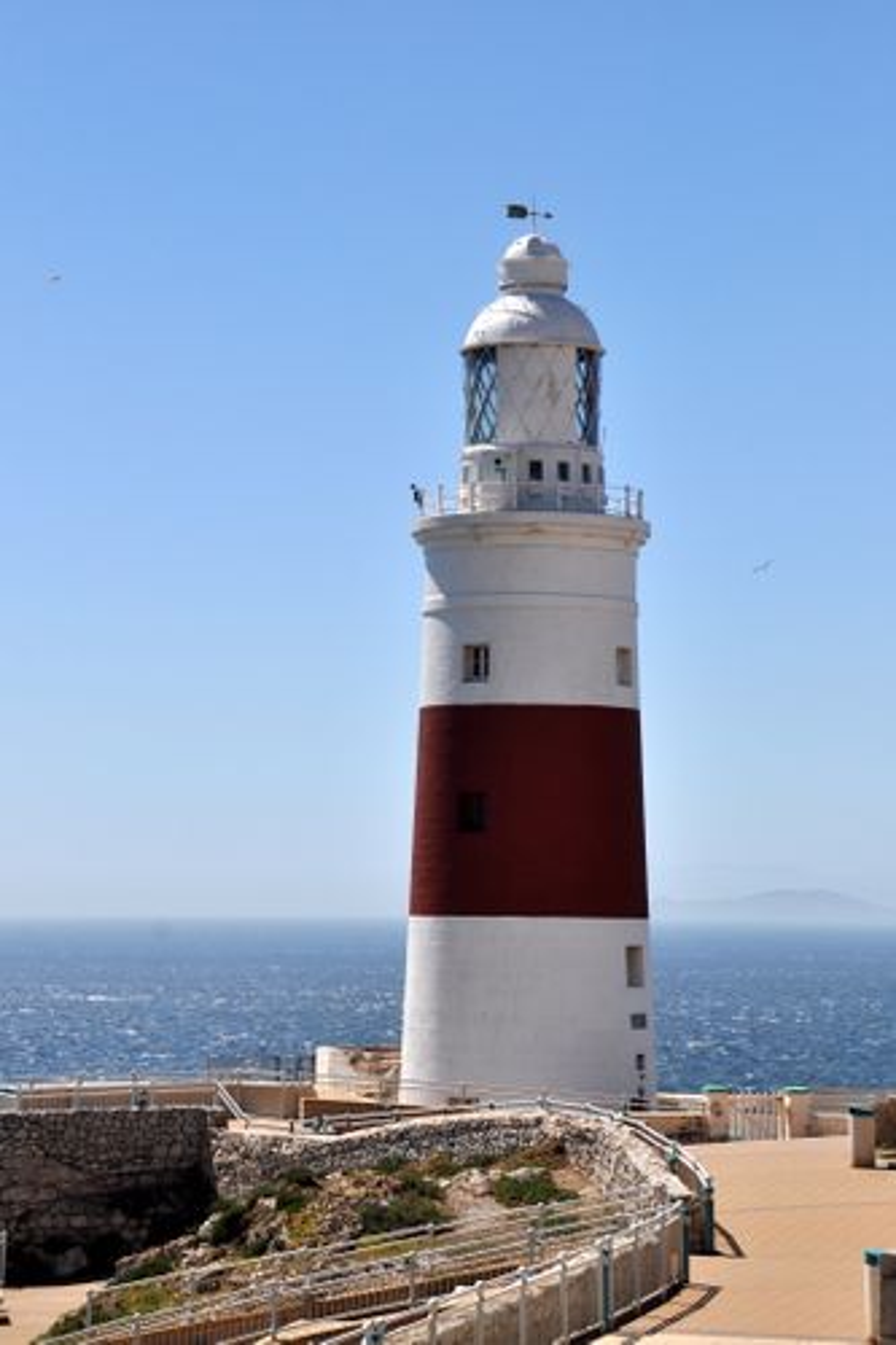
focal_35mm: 93
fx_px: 3474
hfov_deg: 14.7
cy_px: 672
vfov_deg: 21.9
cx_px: 448
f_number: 9
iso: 200
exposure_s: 1/1250
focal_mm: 62
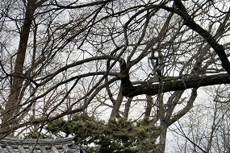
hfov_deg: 14.2
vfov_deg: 10.3
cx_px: -220
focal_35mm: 122
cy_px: 311
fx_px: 779
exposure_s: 1/250
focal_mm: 29
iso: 400
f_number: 4.5
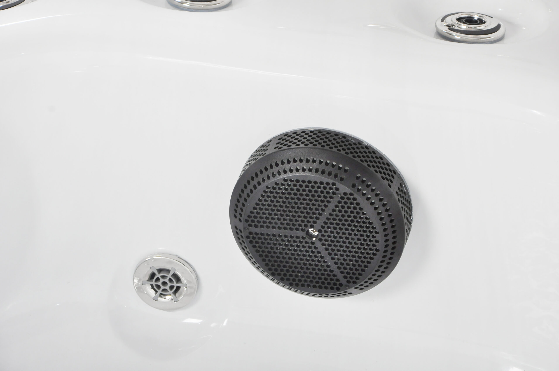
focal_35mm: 138
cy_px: 186
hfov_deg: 14.9
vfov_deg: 9.9
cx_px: 280
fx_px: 2140
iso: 800
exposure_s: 1/125
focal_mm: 92
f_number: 11
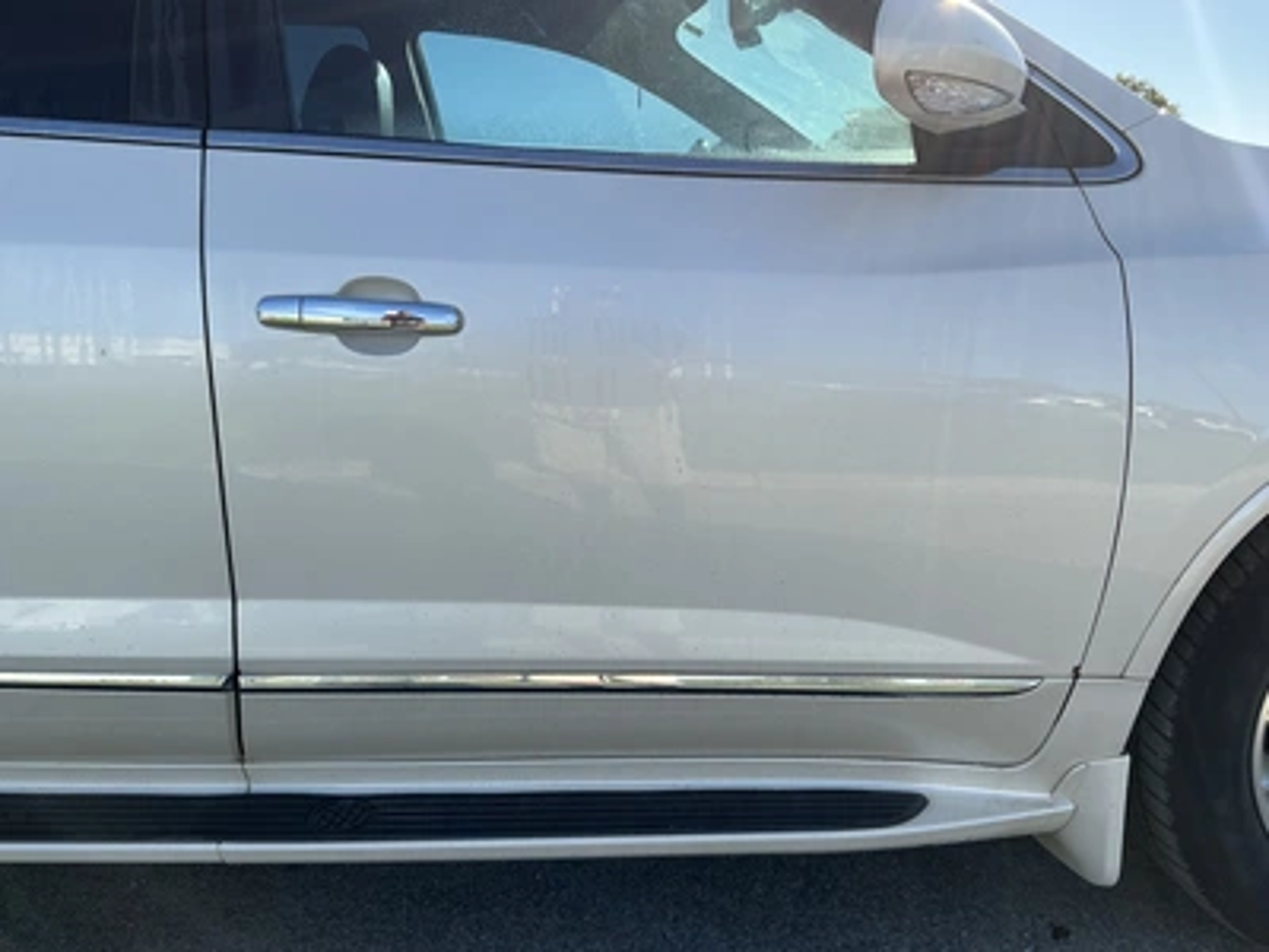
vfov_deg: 49.7
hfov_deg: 63.4
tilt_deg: -11.1
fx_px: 1026
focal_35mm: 28
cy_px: 476
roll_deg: +1.5
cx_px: 634
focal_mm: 3
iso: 25
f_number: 1.8
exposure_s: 1/883
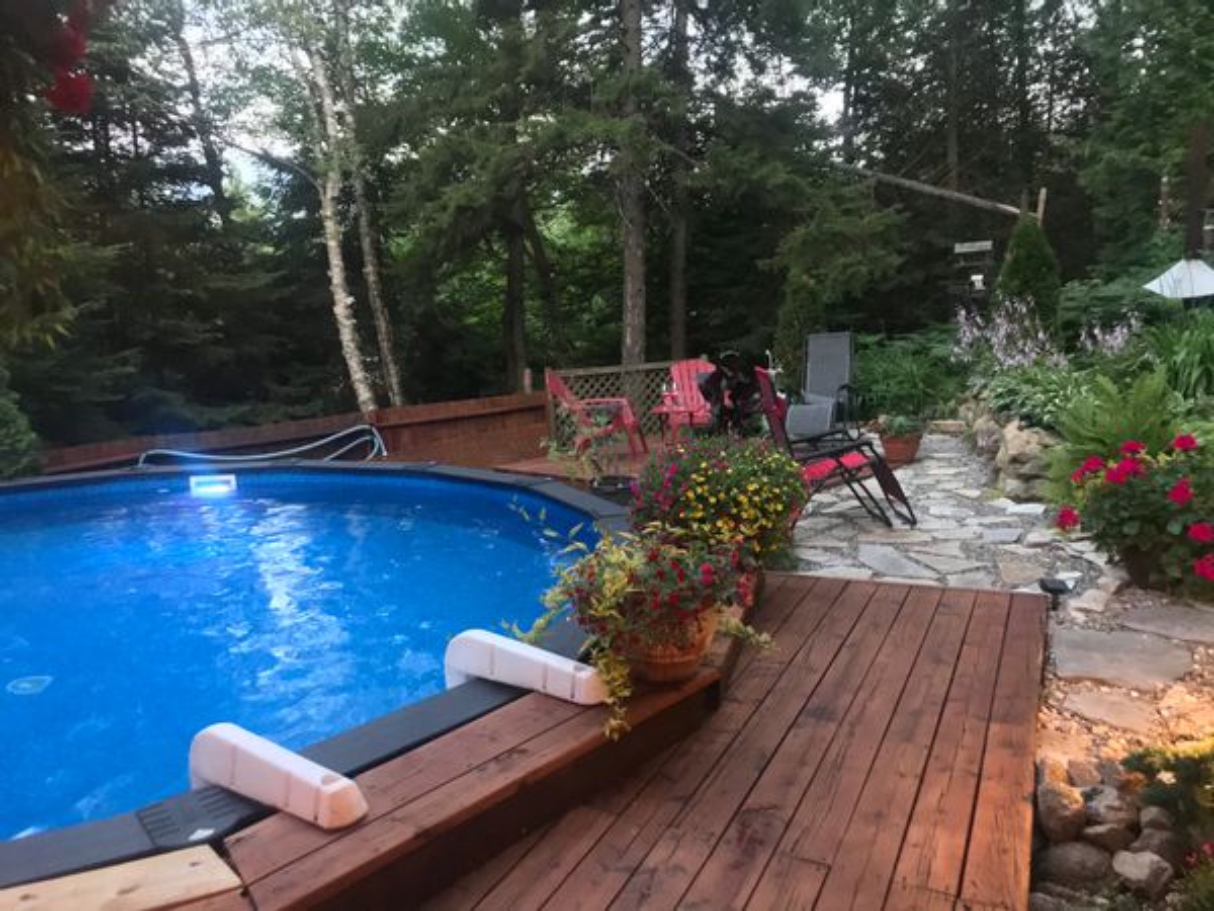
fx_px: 982
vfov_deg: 49.7
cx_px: 607
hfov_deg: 63.4
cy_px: 456
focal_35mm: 28
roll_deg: +2.1
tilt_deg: -8.7
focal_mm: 3.99
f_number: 1.8
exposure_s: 1/15
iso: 250
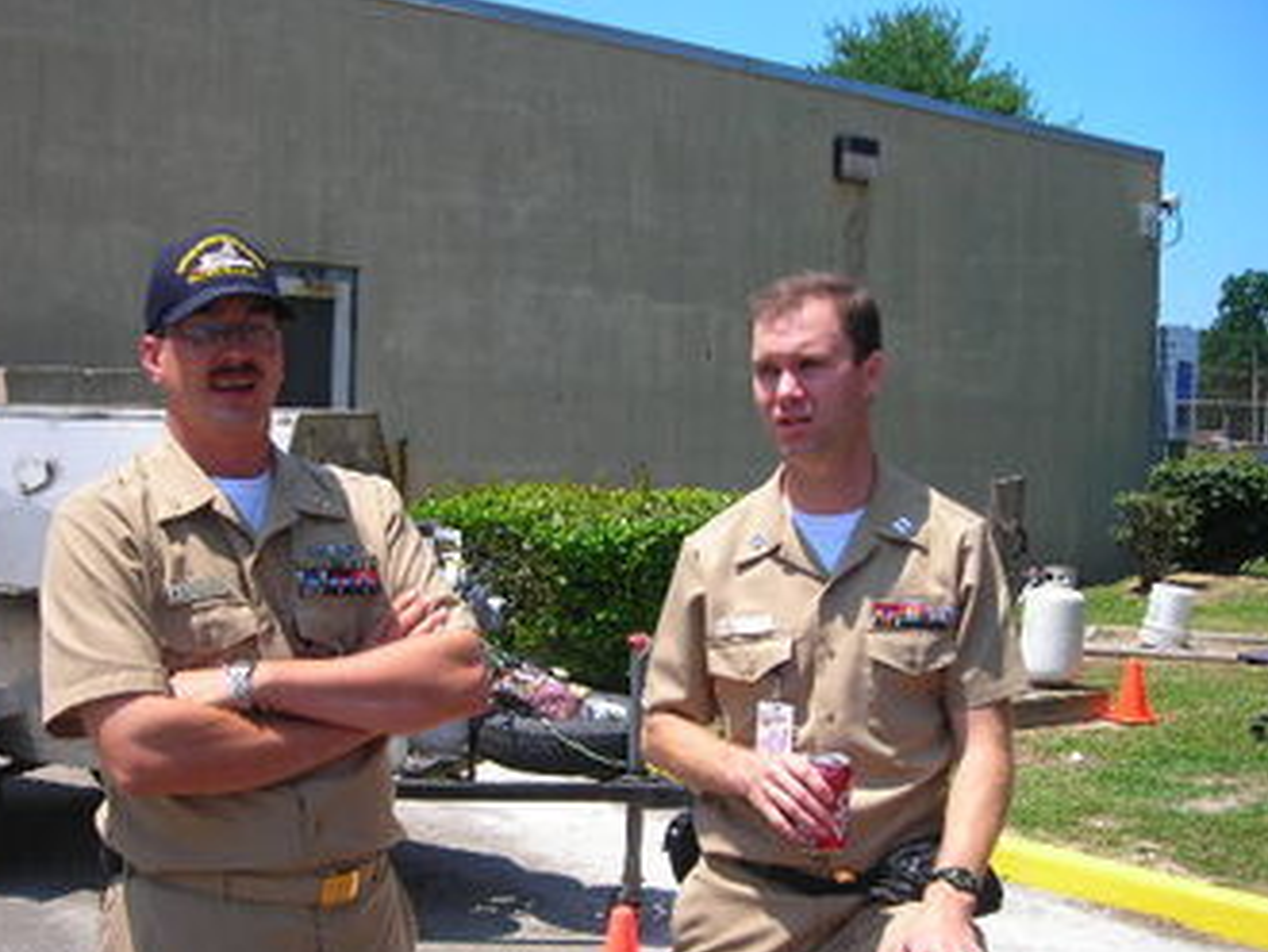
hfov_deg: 41.1
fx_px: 1686
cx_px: 530
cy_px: 537
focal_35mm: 46
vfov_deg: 31.5
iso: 50
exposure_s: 1/496
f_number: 3.2
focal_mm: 6.3
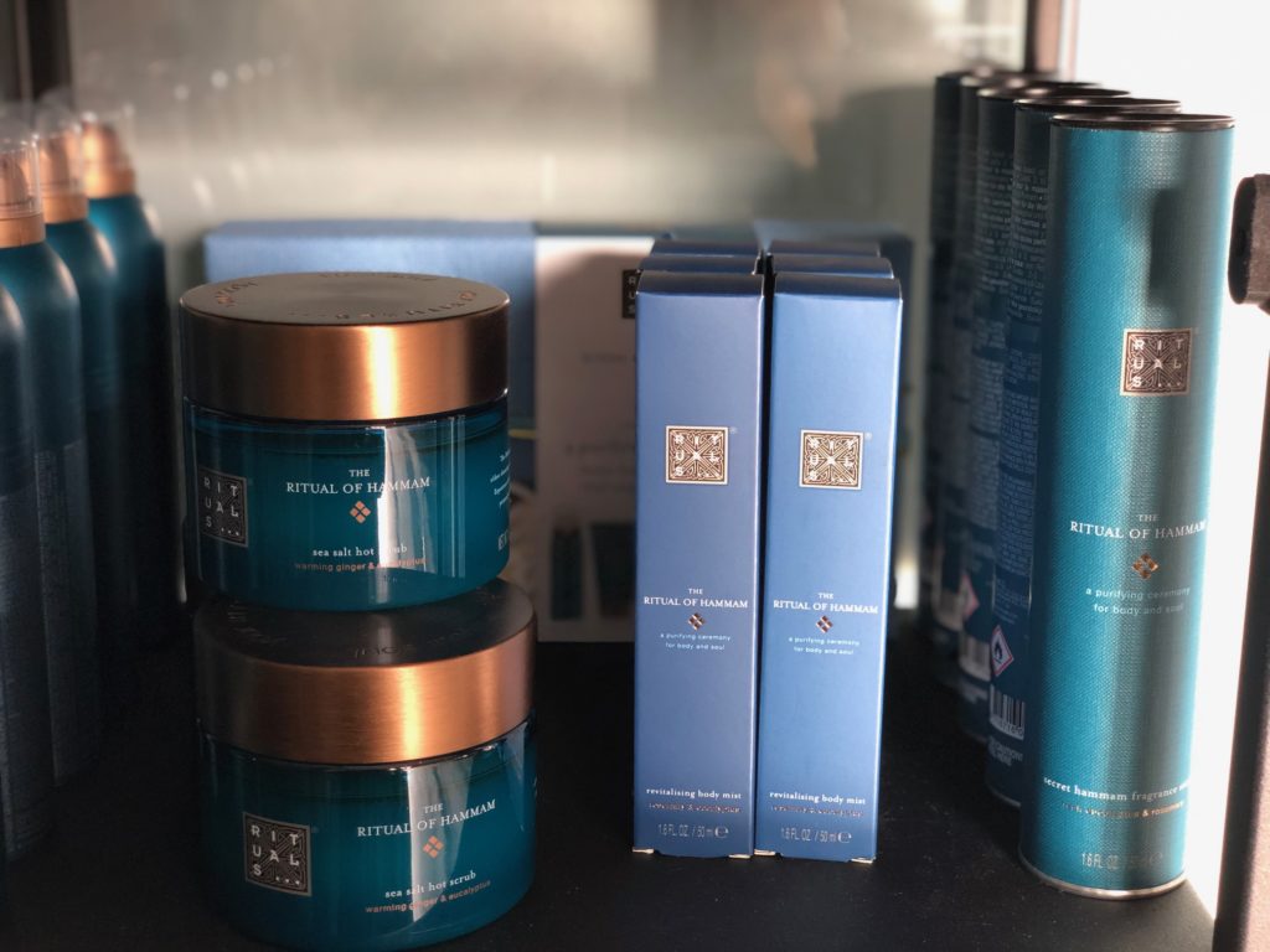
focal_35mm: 52
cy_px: 476
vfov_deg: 28.0
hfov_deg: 36.8
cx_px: 635
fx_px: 1908
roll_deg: -0.2
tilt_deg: -14.7
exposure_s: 1/33
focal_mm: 6
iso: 100
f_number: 2.4
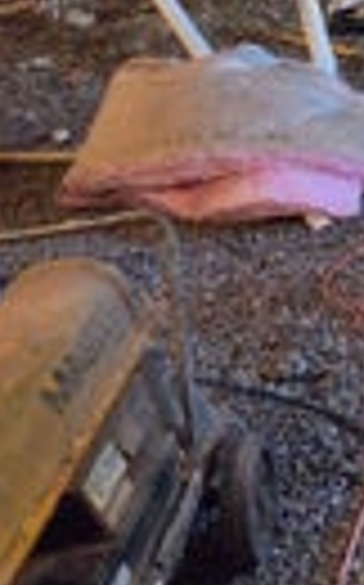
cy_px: -18
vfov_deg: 28.2
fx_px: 1082
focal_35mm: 68
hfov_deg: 14.0
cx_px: 849
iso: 1000
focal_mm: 2.2
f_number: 2.2
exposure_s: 1/60
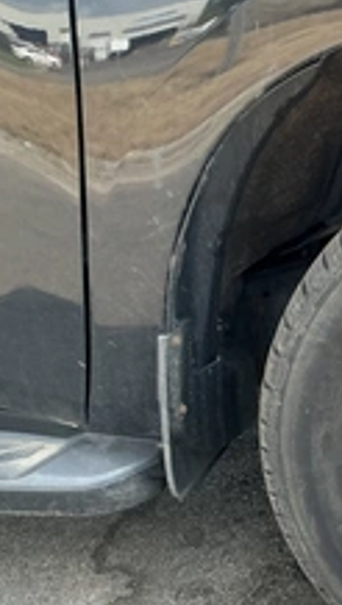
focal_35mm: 56
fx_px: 901
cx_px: 531
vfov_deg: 37.0
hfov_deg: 18.7
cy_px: 377
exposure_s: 1/351
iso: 25
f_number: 1.8
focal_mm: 3
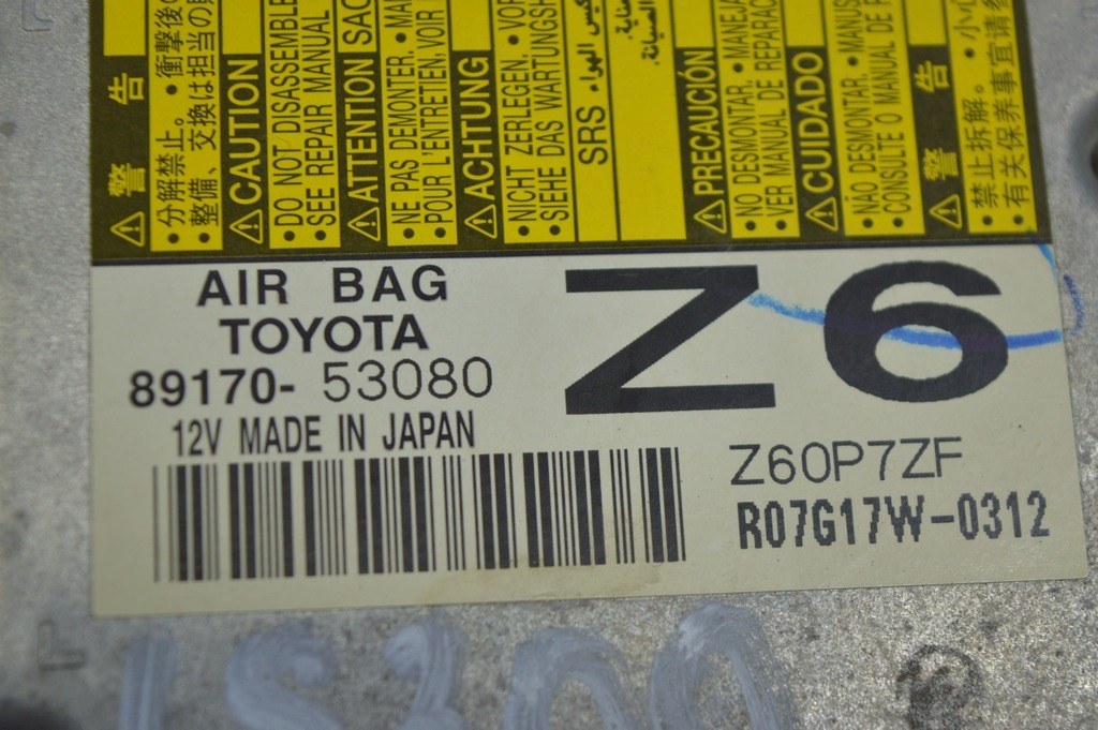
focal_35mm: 82
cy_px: 365
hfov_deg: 24.6
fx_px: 2514
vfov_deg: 16.5
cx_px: 549
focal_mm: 55
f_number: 5.6
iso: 400
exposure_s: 1/80
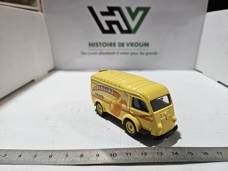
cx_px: 114
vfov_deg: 56.8
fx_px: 158
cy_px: 86
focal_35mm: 24
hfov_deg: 71.6
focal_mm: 5
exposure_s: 1/100
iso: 100
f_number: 1.8
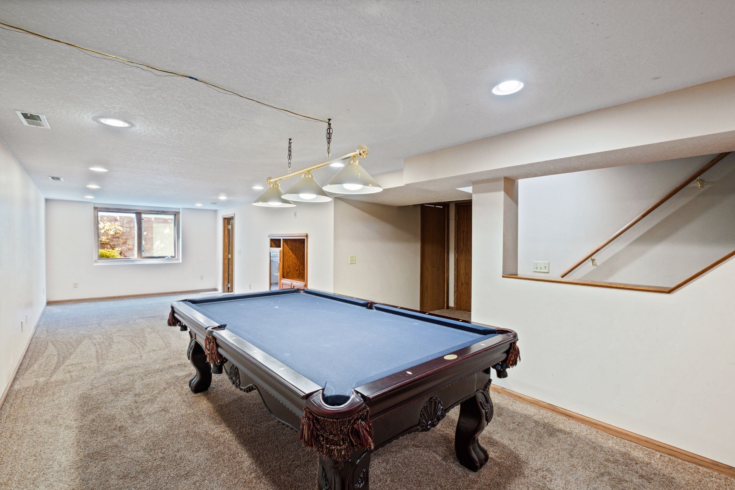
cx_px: 368
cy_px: 245
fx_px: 306
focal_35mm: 15
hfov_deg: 100.4
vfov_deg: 77.3
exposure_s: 1/2
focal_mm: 10
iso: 400
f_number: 8
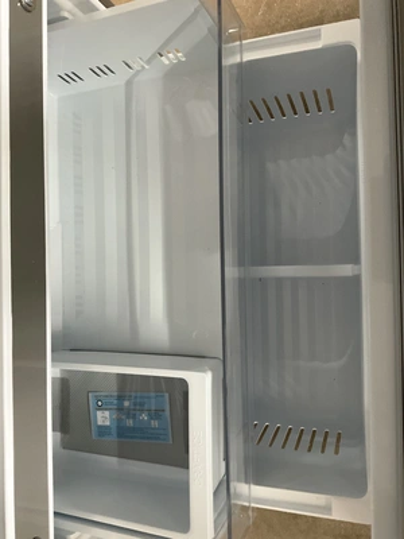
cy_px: 270
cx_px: 202
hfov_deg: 48.2
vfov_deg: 61.7
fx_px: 451
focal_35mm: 29
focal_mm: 3
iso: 250
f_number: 1.8
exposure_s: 1/40
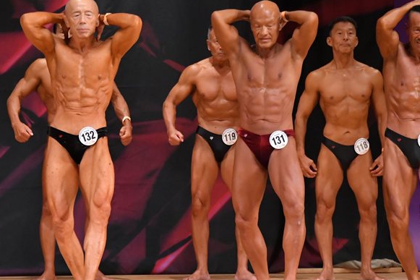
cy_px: 158
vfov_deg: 3.6
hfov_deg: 5.4
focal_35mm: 380
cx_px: 258
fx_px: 4432
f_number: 5.6
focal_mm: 190
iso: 5600
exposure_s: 1/400
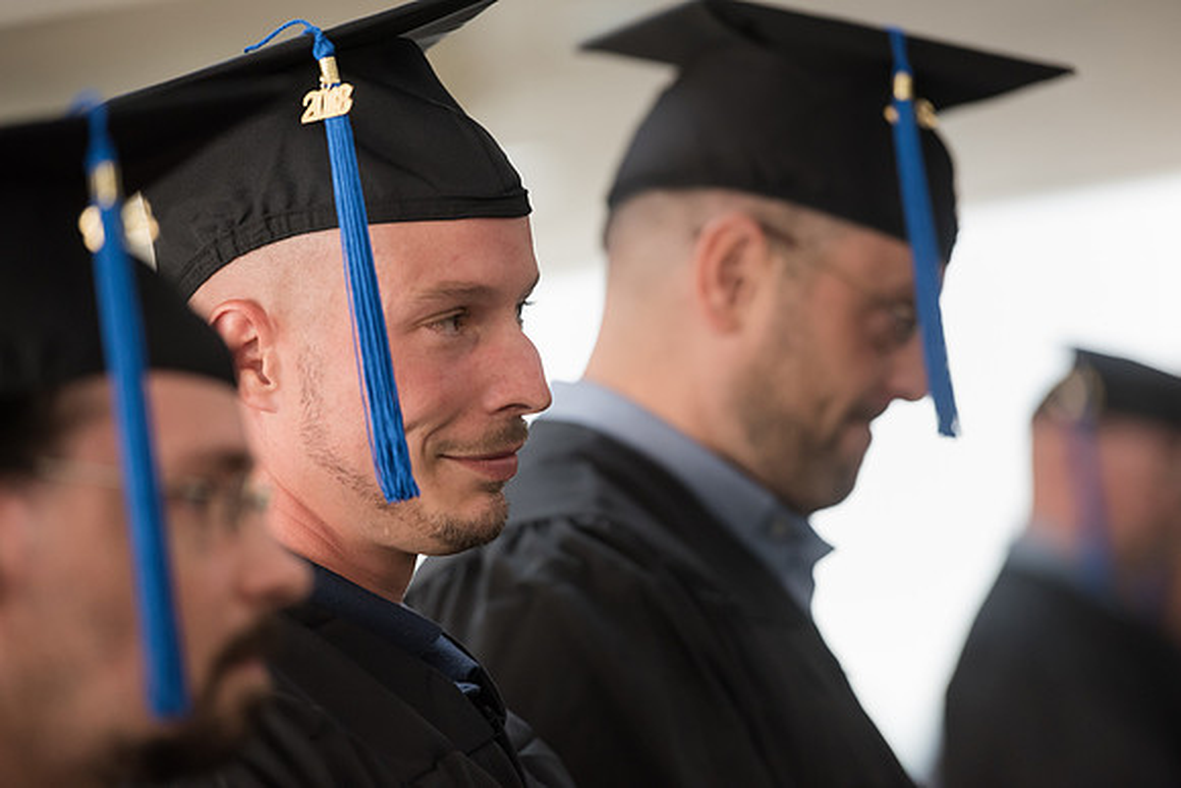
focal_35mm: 180
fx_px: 5906
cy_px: 394
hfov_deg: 11.4
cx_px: 590
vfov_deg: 7.6
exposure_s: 1/200
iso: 2000
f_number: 3.5
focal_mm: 180
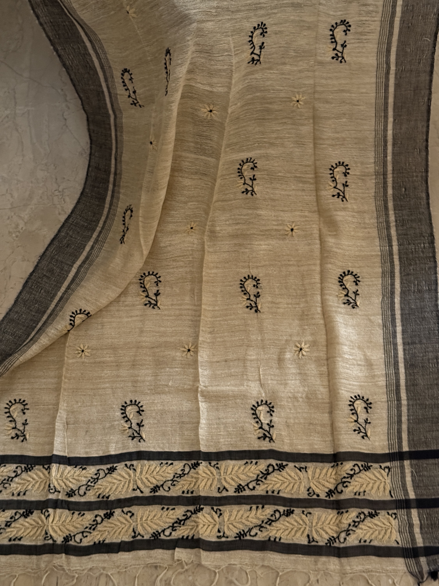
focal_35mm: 48
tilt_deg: -65.7
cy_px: 293
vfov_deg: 39.7
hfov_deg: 30.3
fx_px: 812
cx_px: 220
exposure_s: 1/33
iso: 500
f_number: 1.78
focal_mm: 6.76
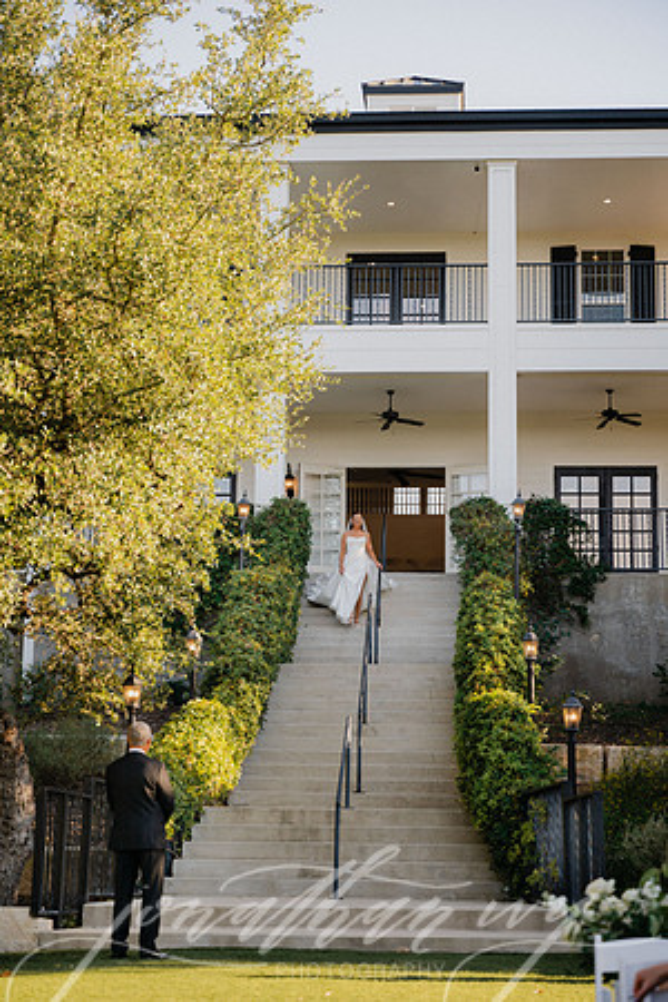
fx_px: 1948
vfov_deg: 28.8
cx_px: 334
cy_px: 501
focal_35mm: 70
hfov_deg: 19.5
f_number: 2.8
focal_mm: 70
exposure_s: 1/1000
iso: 200
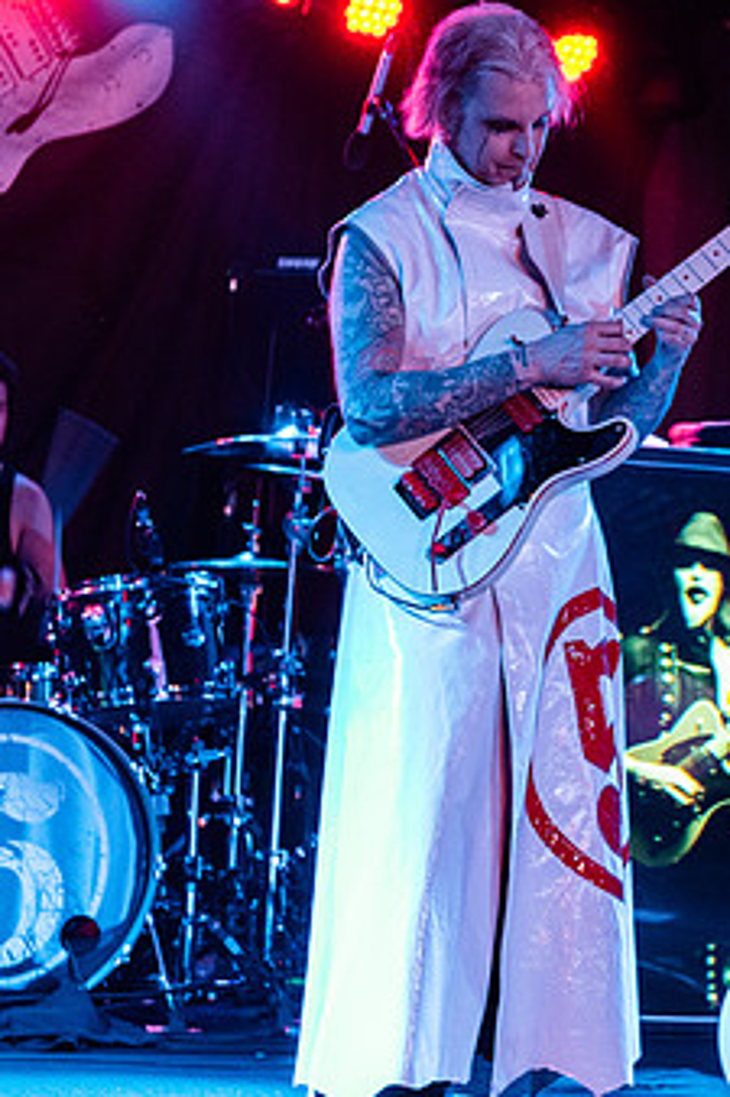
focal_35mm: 99
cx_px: 670
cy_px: 438
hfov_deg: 13.7
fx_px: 3014
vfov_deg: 20.6
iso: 2000
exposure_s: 1/125
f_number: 3.5
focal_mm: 50
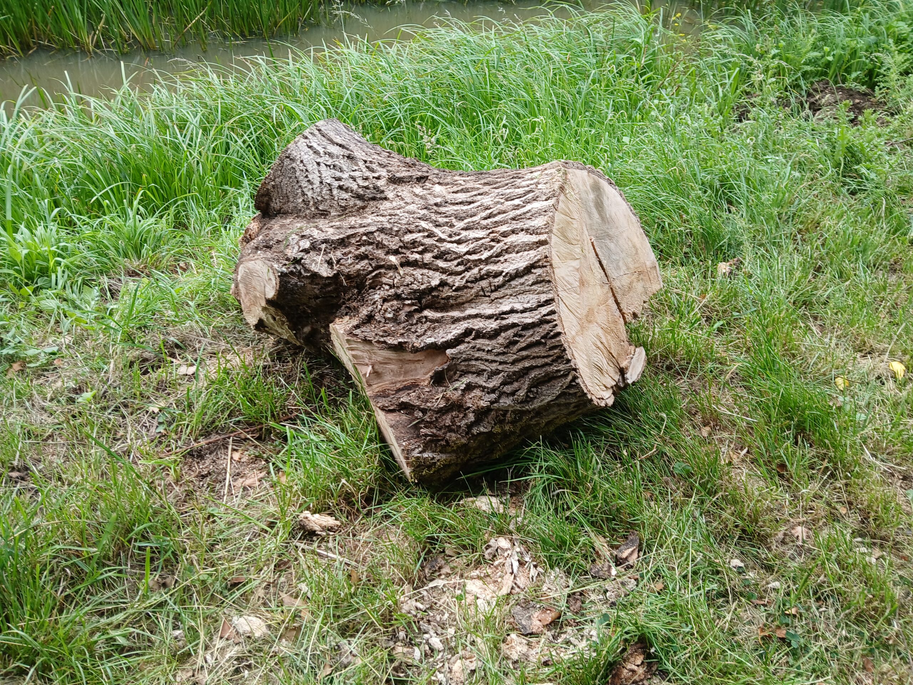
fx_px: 686
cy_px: 342
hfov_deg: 67.3
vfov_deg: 53.1
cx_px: 456
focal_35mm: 26
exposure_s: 1/50
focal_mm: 3.98
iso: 20
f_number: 1.8
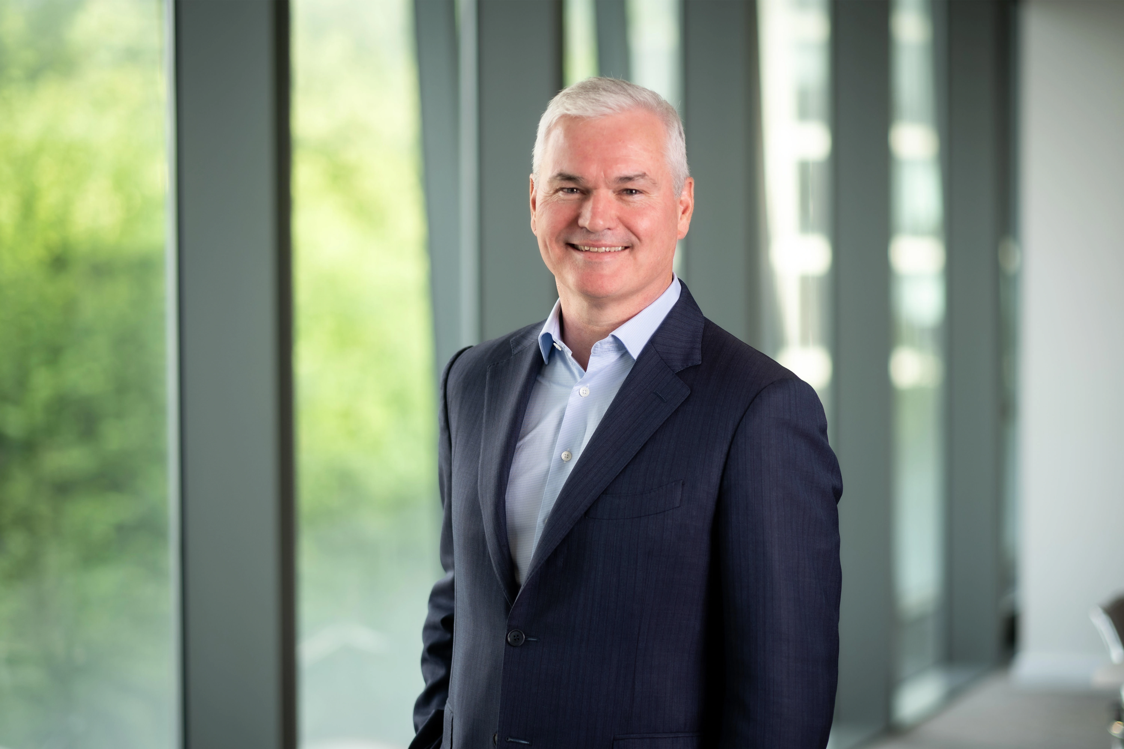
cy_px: 374
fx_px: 1561
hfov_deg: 39.6
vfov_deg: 27.0
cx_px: 562
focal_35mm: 50
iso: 100
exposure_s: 1/180
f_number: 1.4
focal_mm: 50
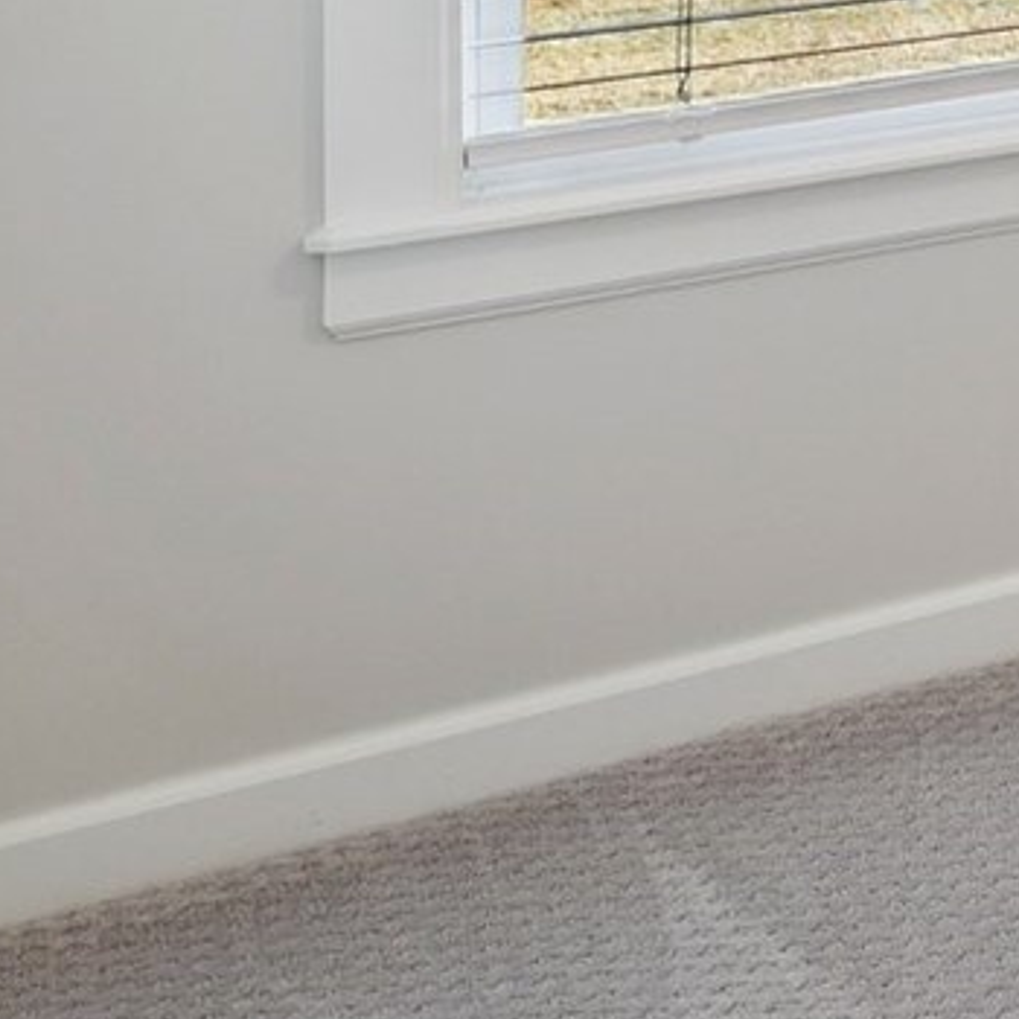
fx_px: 2631
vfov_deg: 18.9
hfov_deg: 12.1
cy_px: -572
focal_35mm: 79
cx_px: 2935
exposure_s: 1/40
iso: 200
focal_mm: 16
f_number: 6.3
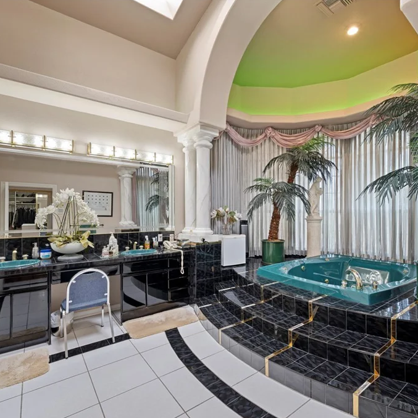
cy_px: 209
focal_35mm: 18
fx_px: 246
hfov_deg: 80.7
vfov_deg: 80.7
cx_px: 220
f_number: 8
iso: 500
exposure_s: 1/4
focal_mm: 14
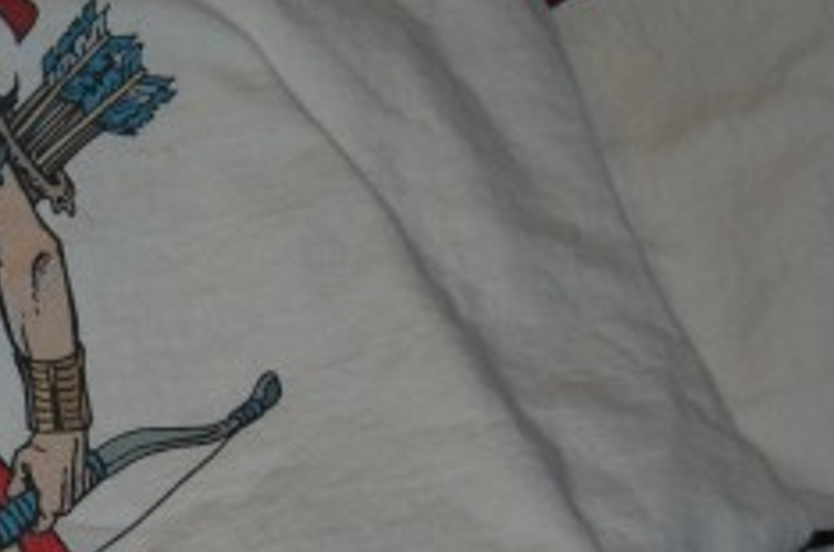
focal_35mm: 119
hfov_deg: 16.4
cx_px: -207
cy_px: 438
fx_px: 2758
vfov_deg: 11.4
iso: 200
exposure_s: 1/60
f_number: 4.5
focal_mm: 31
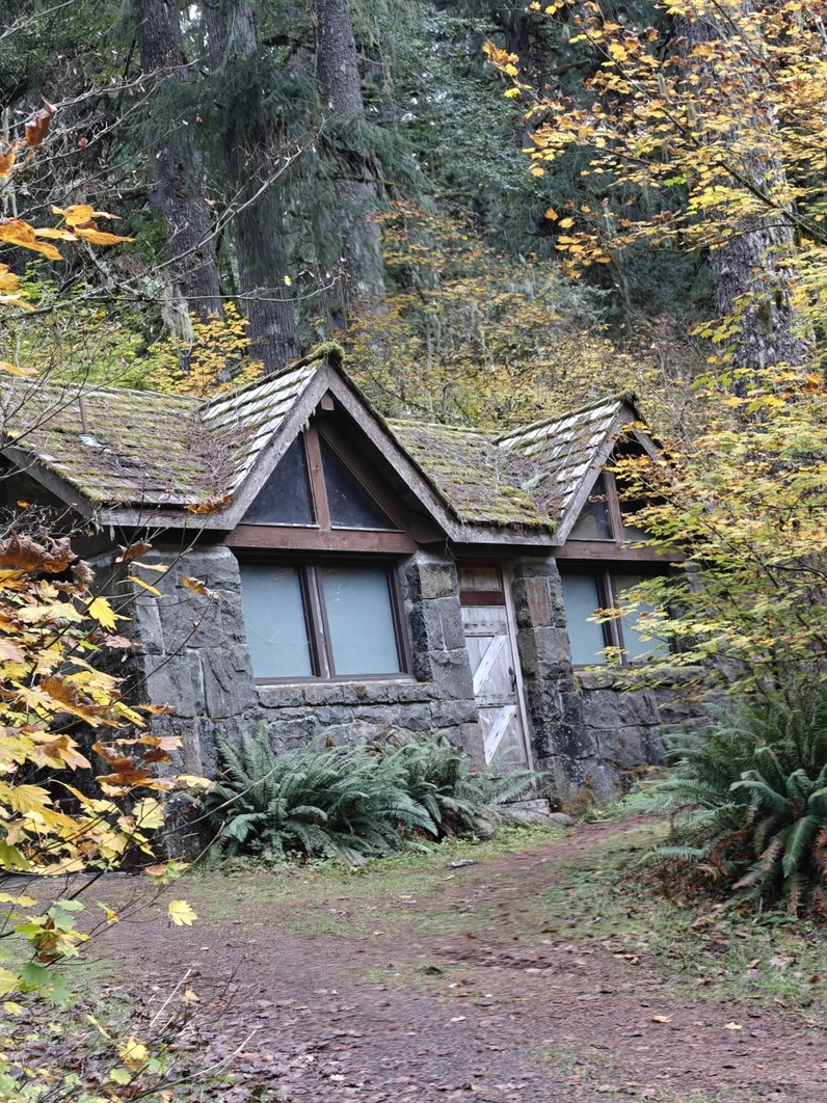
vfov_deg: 36.6
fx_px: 1657
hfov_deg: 27.9
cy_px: 705
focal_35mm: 52
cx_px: 312
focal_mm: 6.06
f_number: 1.6
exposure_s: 1/112
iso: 64
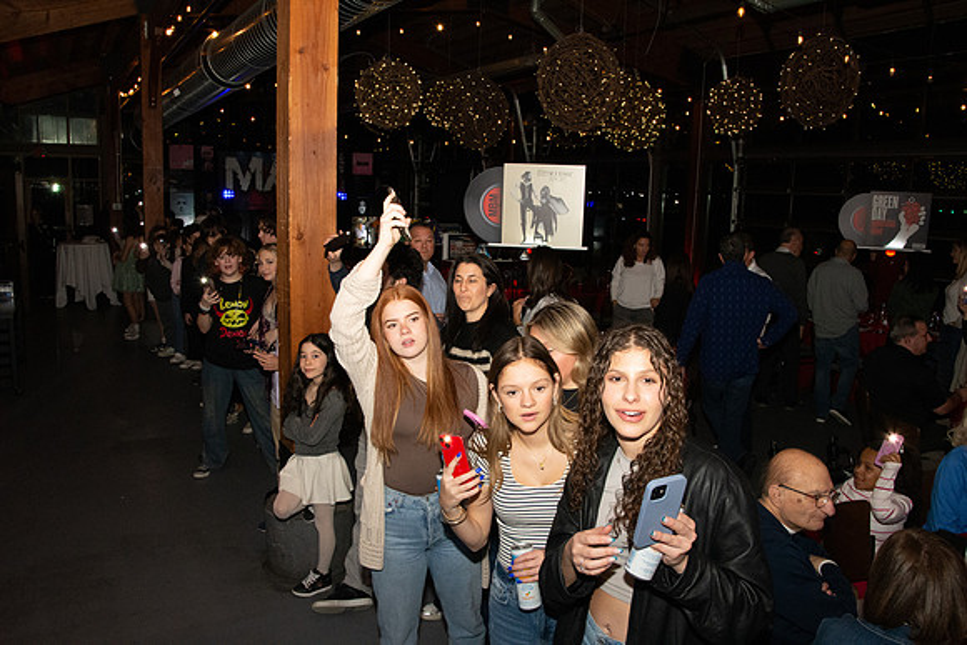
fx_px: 725
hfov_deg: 67.4
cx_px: 484
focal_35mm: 27
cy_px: 322
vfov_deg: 48.0
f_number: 9
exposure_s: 1/160
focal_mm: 18
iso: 4000
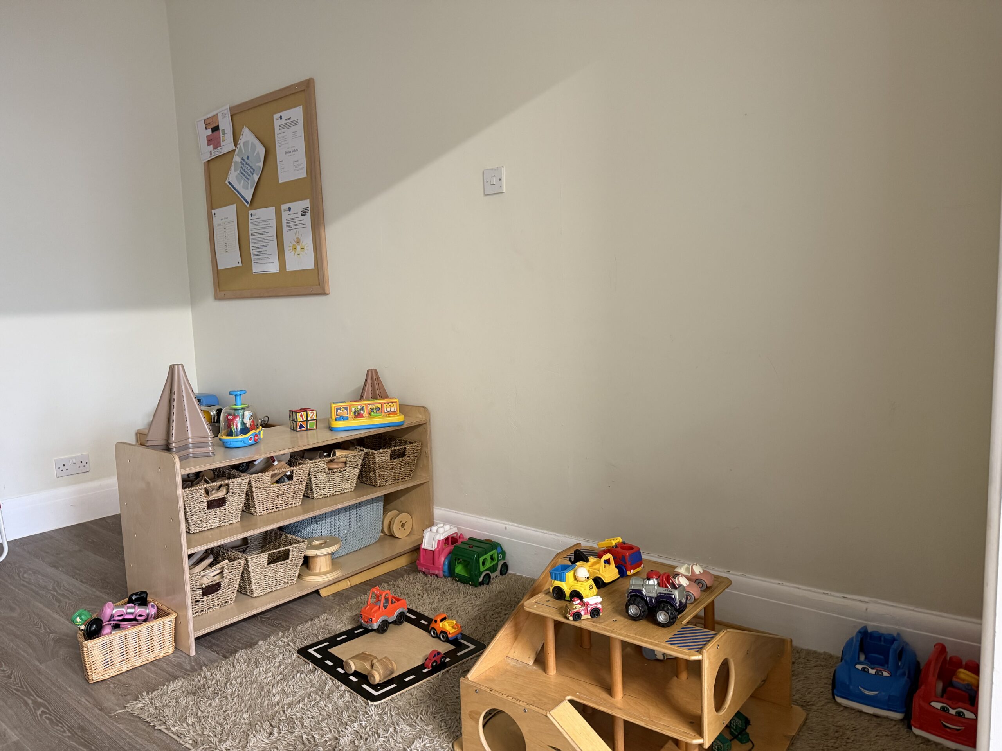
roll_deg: +2.4
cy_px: 376
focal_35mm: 24
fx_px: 695
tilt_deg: -7.0
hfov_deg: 71.6
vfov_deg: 56.8
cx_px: 501
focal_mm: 6.76
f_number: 1.78
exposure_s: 1/50
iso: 320
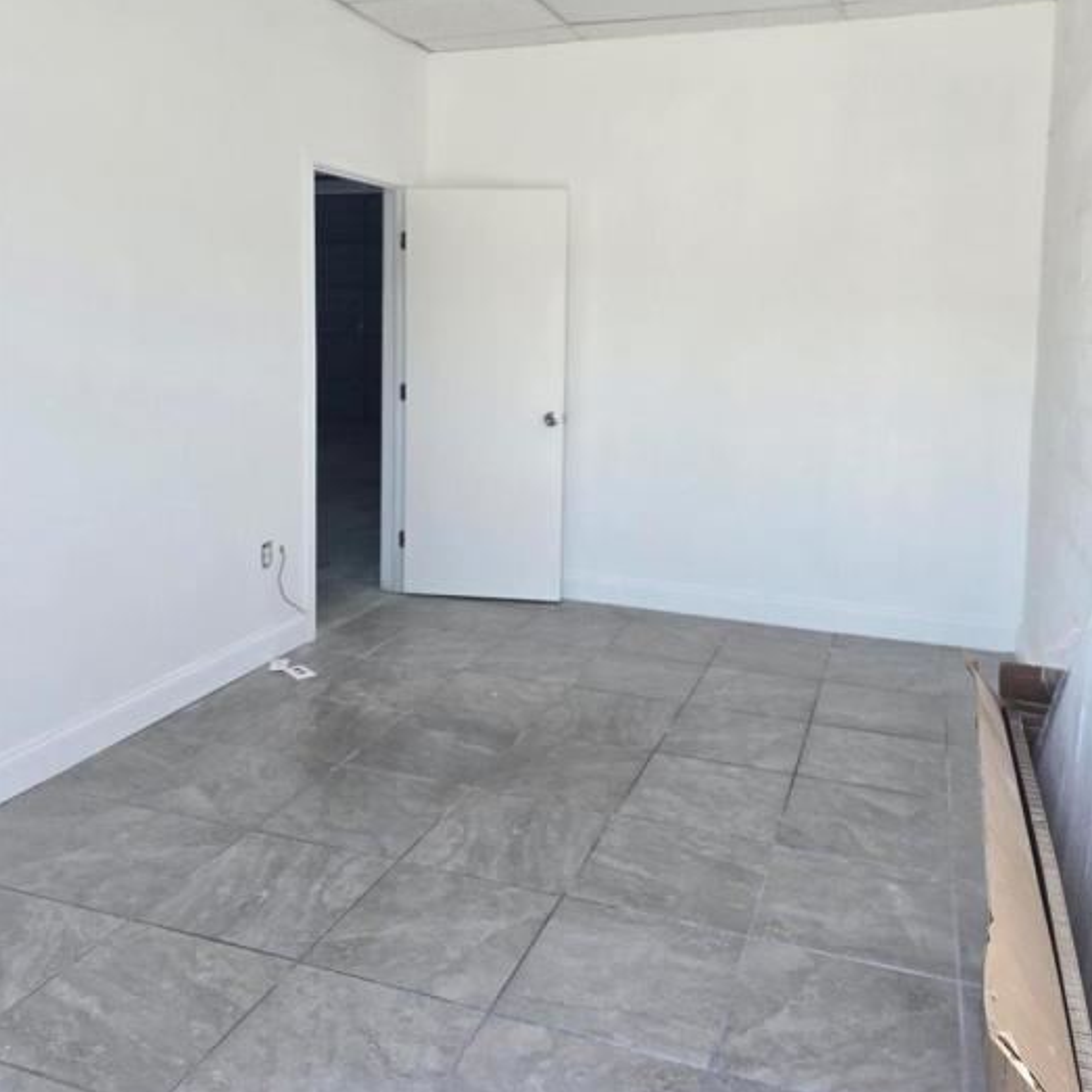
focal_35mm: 28
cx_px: 560
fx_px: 999
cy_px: 395
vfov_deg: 56.5
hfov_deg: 57.3
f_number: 1.7
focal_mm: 6.3
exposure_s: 1/120
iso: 32
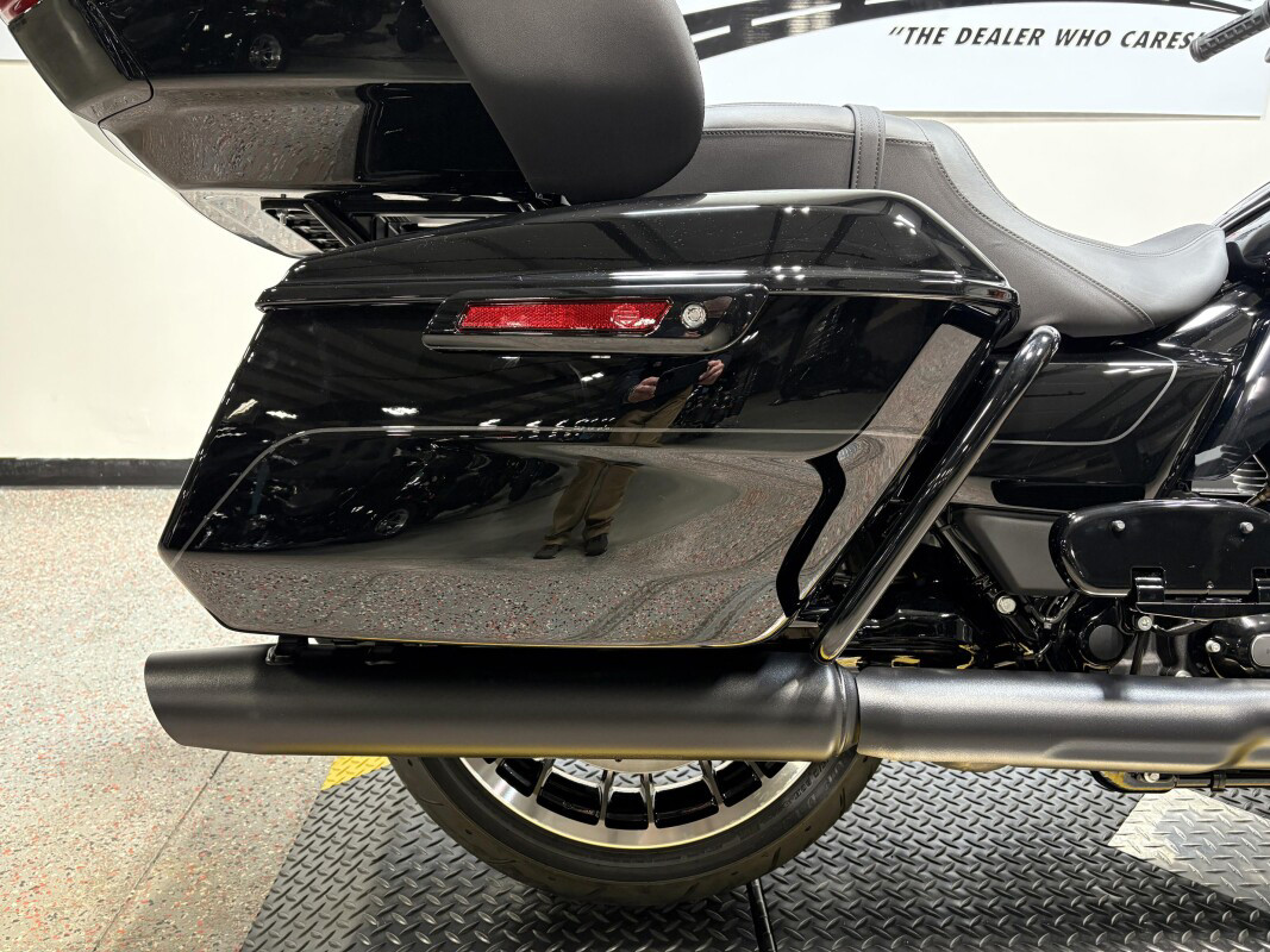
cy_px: 476
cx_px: 635
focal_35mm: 26
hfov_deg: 67.3
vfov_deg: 53.1
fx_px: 954
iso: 200
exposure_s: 1/60
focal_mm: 5.96
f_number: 1.6
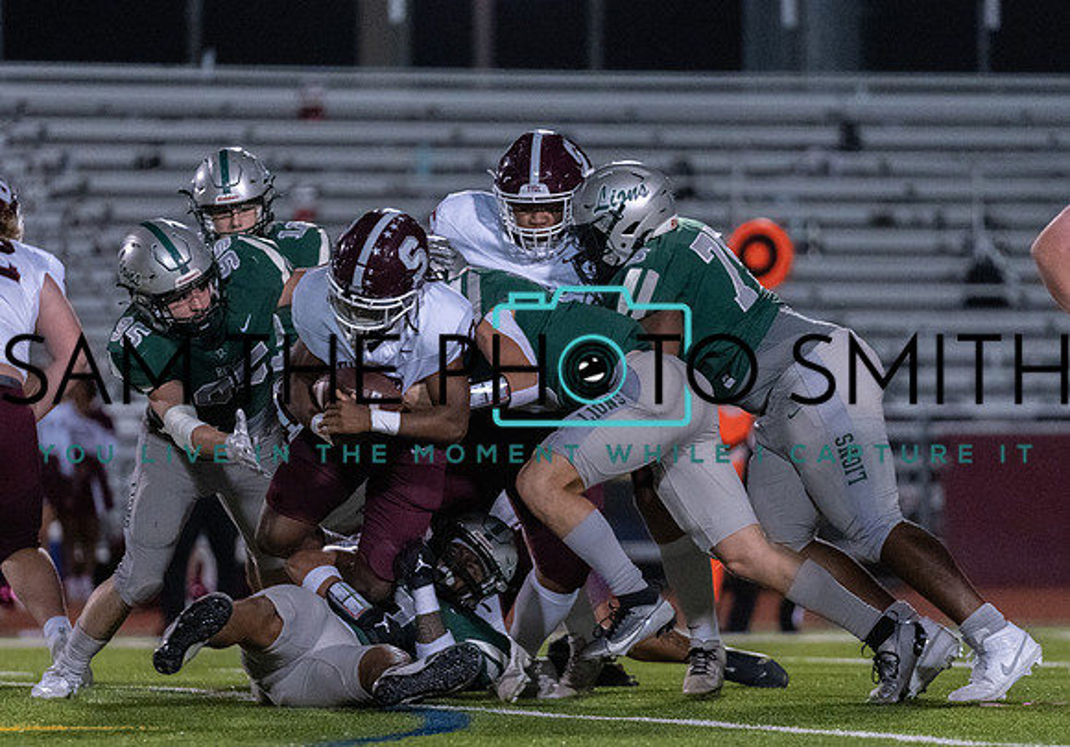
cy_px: 455
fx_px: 9847
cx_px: 499
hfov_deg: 6.2
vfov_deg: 4.3
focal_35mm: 326
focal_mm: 200
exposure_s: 1/1250
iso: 6400
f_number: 2.8
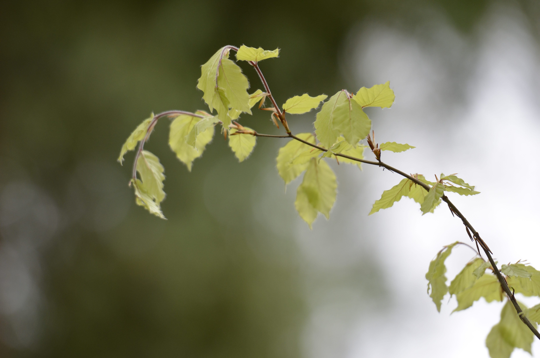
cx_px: 270
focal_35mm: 300
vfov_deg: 4.6
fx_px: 4491
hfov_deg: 6.9
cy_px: 179
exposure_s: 1/1250
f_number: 2.8
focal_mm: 200
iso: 400
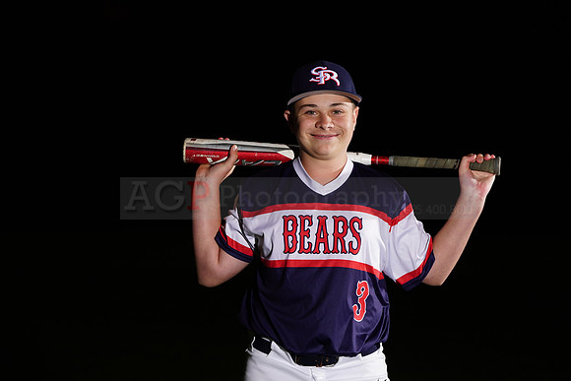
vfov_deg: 8.9
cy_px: 190
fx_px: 2443
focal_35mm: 154
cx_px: 286
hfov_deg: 13.3
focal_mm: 154
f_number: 9
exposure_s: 1/125
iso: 400
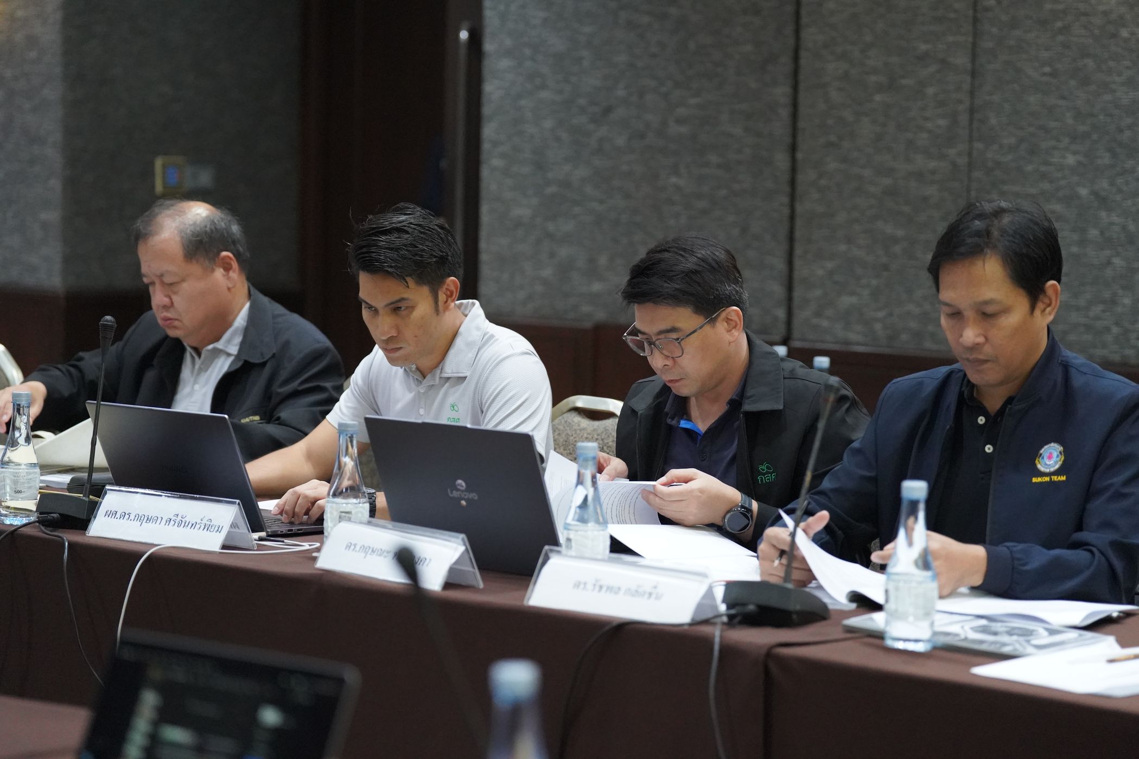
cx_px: 570
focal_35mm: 99
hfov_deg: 20.6
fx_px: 3132
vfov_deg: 13.8
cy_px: 380
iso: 10000
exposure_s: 1/400
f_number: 2.8
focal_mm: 99
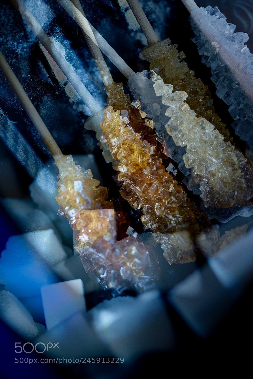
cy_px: 190
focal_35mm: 90
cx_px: 126
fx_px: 948
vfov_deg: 22.6
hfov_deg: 15.2
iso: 200
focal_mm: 60
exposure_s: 1/125
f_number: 2.4
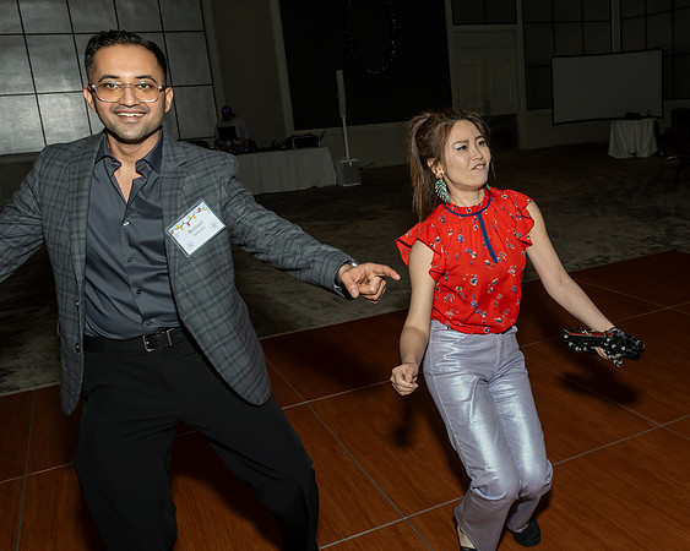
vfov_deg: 43.4
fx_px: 692
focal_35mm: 34
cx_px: 461
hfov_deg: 52.0
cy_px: 244
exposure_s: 1/250
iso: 1000
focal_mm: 18
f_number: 7.1
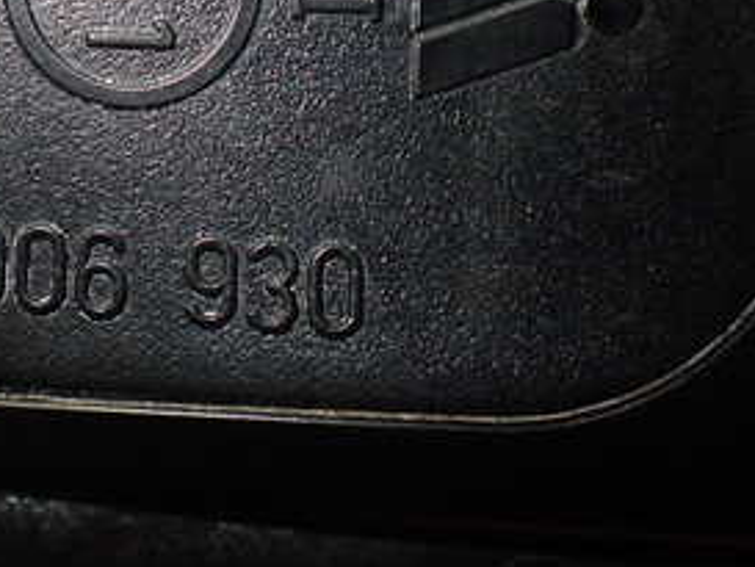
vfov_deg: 21.6
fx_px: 1440
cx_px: 83
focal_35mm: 66
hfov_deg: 28.3
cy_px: 28
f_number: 2.3
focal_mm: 5.4
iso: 400
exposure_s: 1/125
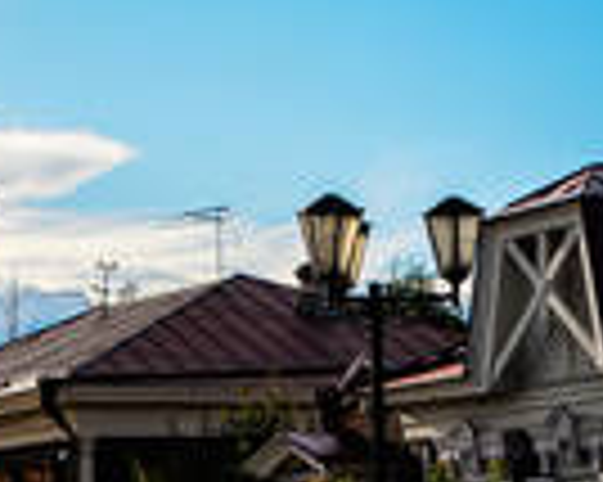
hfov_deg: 11.5
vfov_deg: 9.9
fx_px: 2782
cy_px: 315
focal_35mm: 156
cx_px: -464
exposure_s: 1/500
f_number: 9
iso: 100
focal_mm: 21
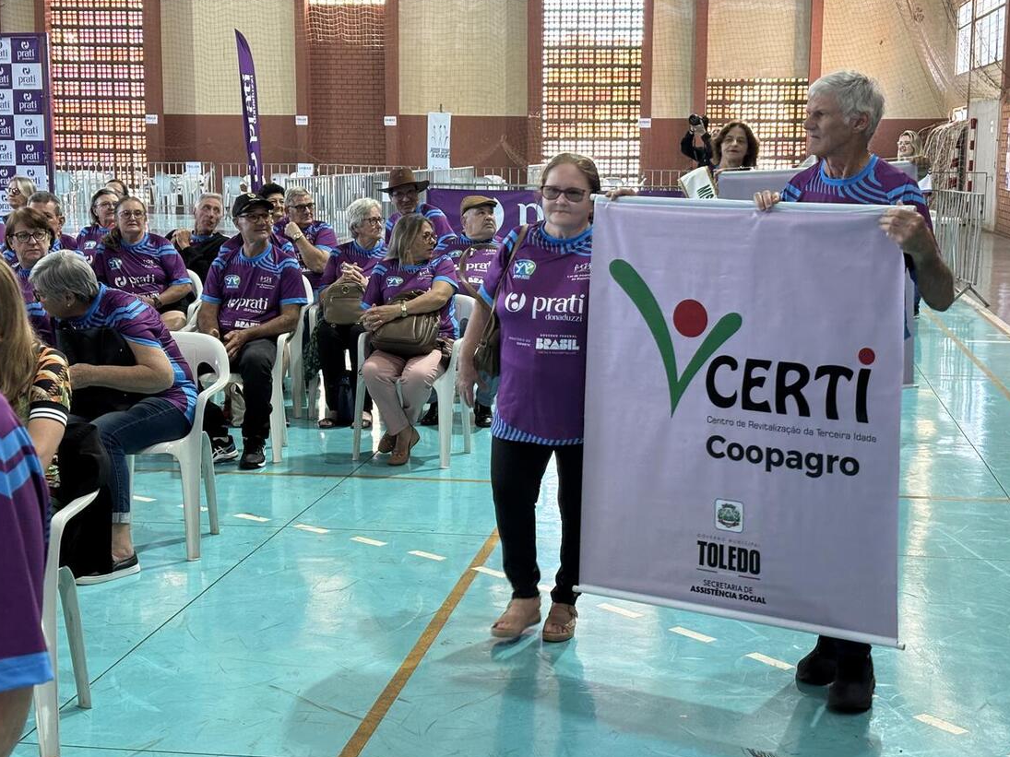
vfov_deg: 25.6
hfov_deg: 33.8
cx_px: 541
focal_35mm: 57
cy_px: 403
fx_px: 1663
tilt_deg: -9.4
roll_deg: -0.2
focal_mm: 5.96
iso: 125
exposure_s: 1/60
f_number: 1.6
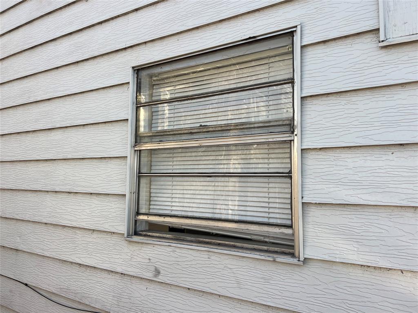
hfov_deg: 67.3
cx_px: 209
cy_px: 156
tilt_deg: +6.9
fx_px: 314
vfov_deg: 53.1
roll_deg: +0.1
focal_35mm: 26
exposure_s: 1/621
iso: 50
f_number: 1.5
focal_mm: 5.7
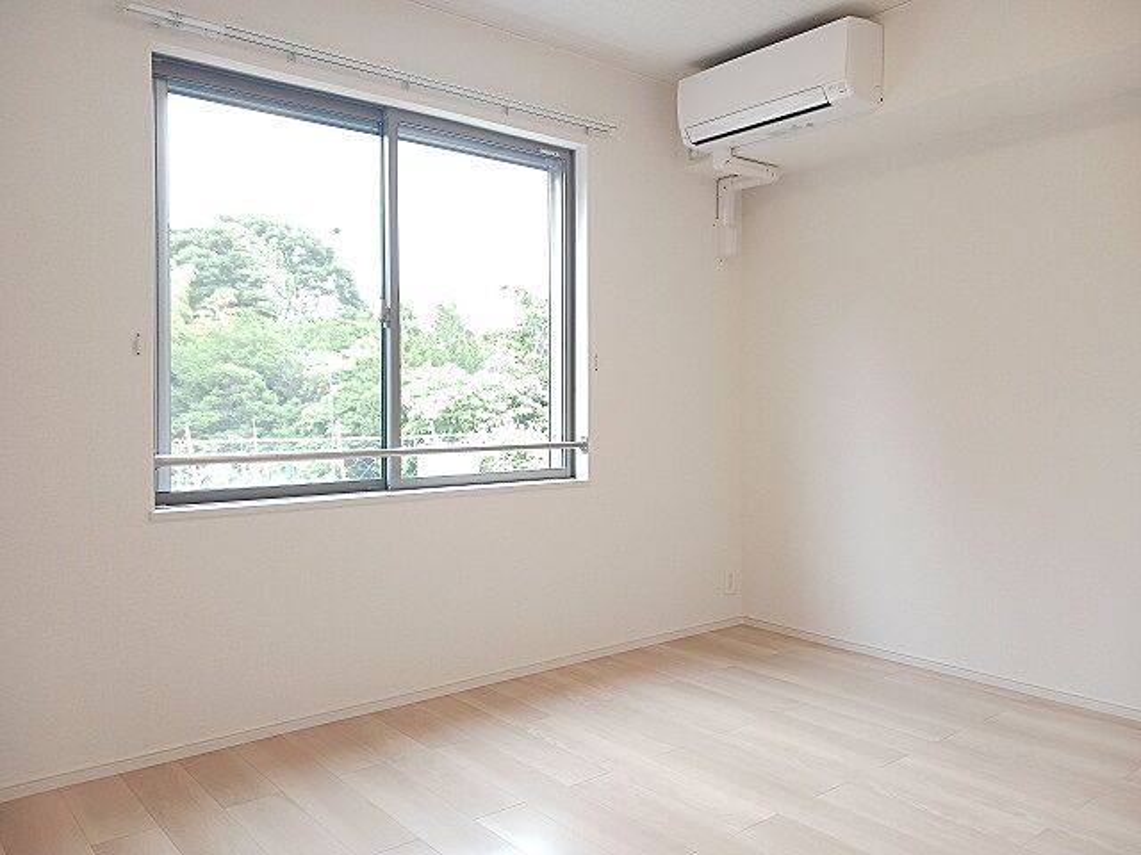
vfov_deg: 51.4
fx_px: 890
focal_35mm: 27
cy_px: 428
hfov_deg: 65.3
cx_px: 570
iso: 125
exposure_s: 1/50
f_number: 1.8
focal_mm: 4
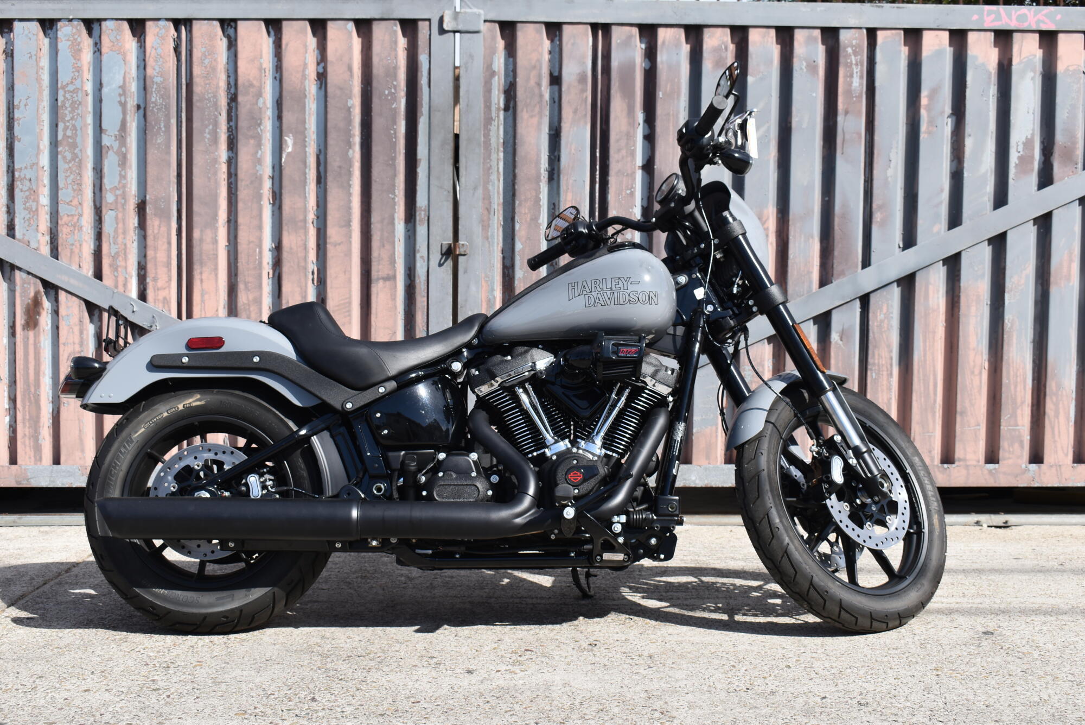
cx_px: 542
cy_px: 362
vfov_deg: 28.1
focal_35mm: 48
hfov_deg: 41.1
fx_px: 1447
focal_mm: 32
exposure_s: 1/250
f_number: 8
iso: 100
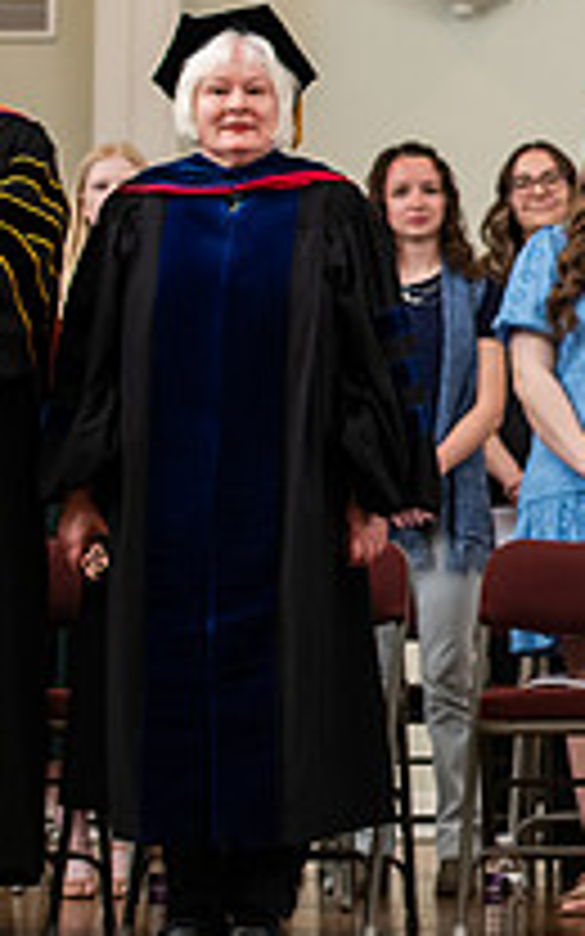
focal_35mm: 199
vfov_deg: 10.5
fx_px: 5076
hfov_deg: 6.4
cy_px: 304
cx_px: 1238
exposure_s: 1/200
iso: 1000
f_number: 3.5
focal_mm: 70
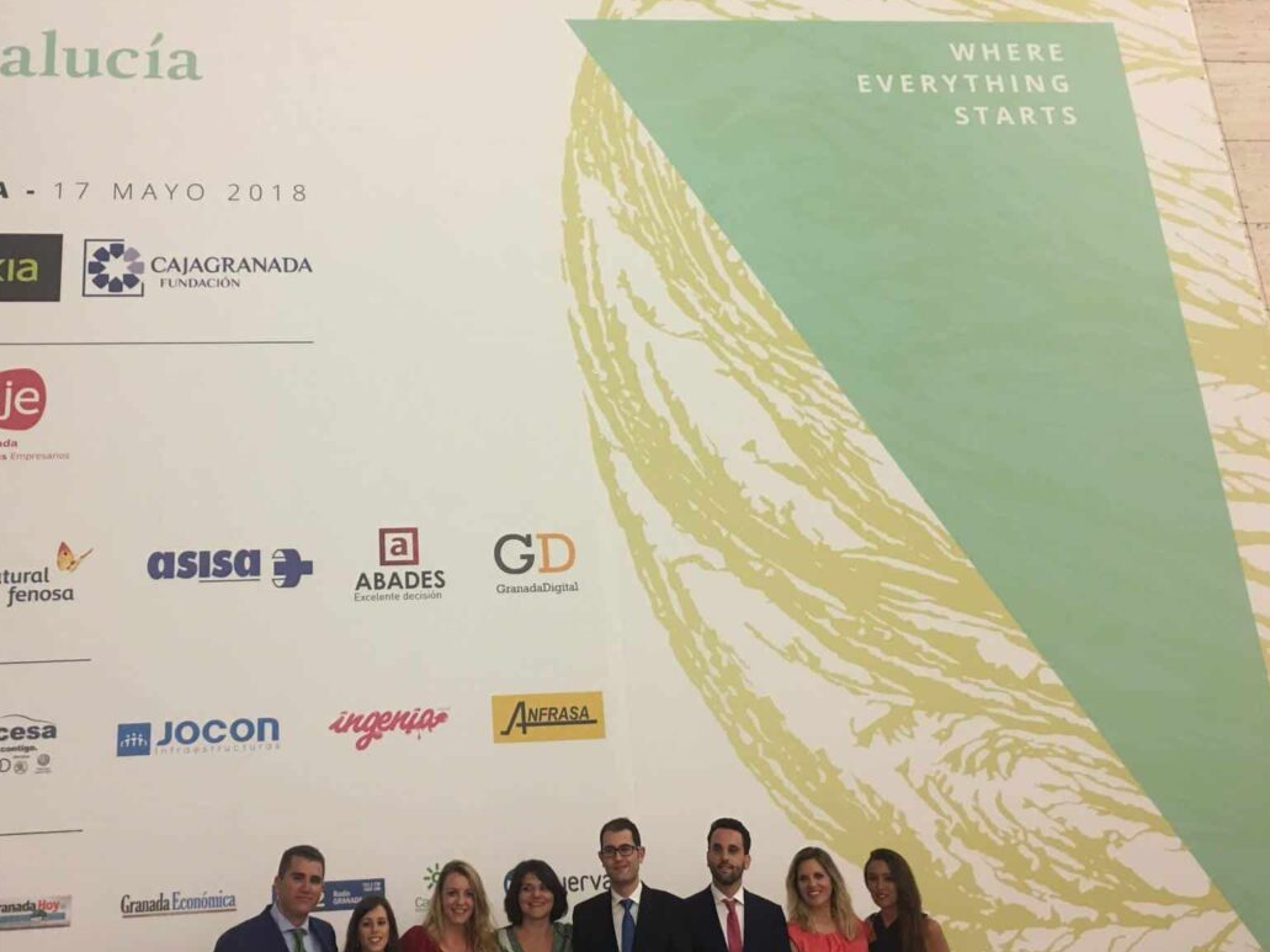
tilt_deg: +19.2
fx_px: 1321
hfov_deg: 51.1
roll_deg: +2.4
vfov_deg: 39.6
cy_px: 461
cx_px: 514
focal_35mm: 36
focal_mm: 4.15
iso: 50
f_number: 2.2
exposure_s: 1/17
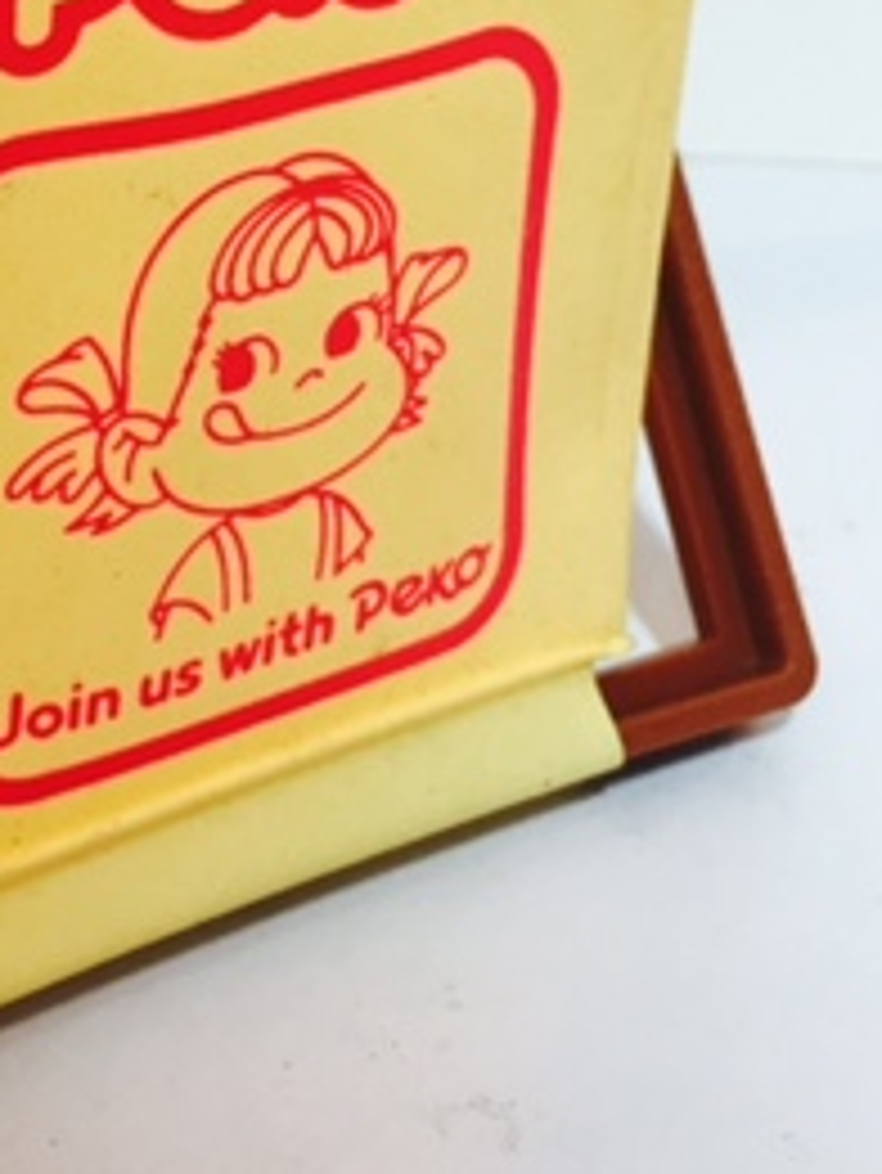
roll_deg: -1.0
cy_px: 193
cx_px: 68
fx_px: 2410
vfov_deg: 26.7
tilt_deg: -23.4
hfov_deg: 20.3
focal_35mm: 71
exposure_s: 1/33
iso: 80
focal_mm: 4.15
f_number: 2.2
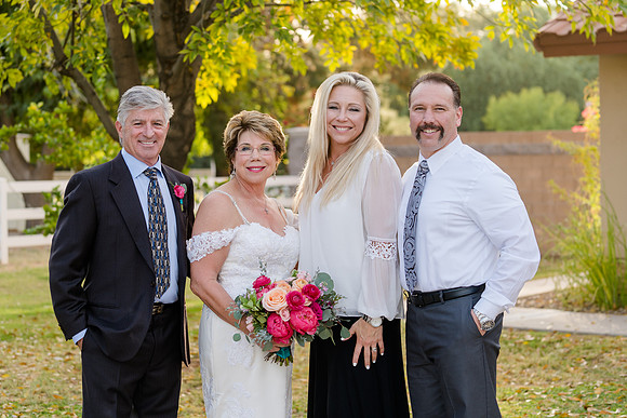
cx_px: 314
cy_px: 209
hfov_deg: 21.9
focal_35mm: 93
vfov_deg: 14.7
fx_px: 1620
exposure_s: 1/320
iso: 250
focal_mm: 93
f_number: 4
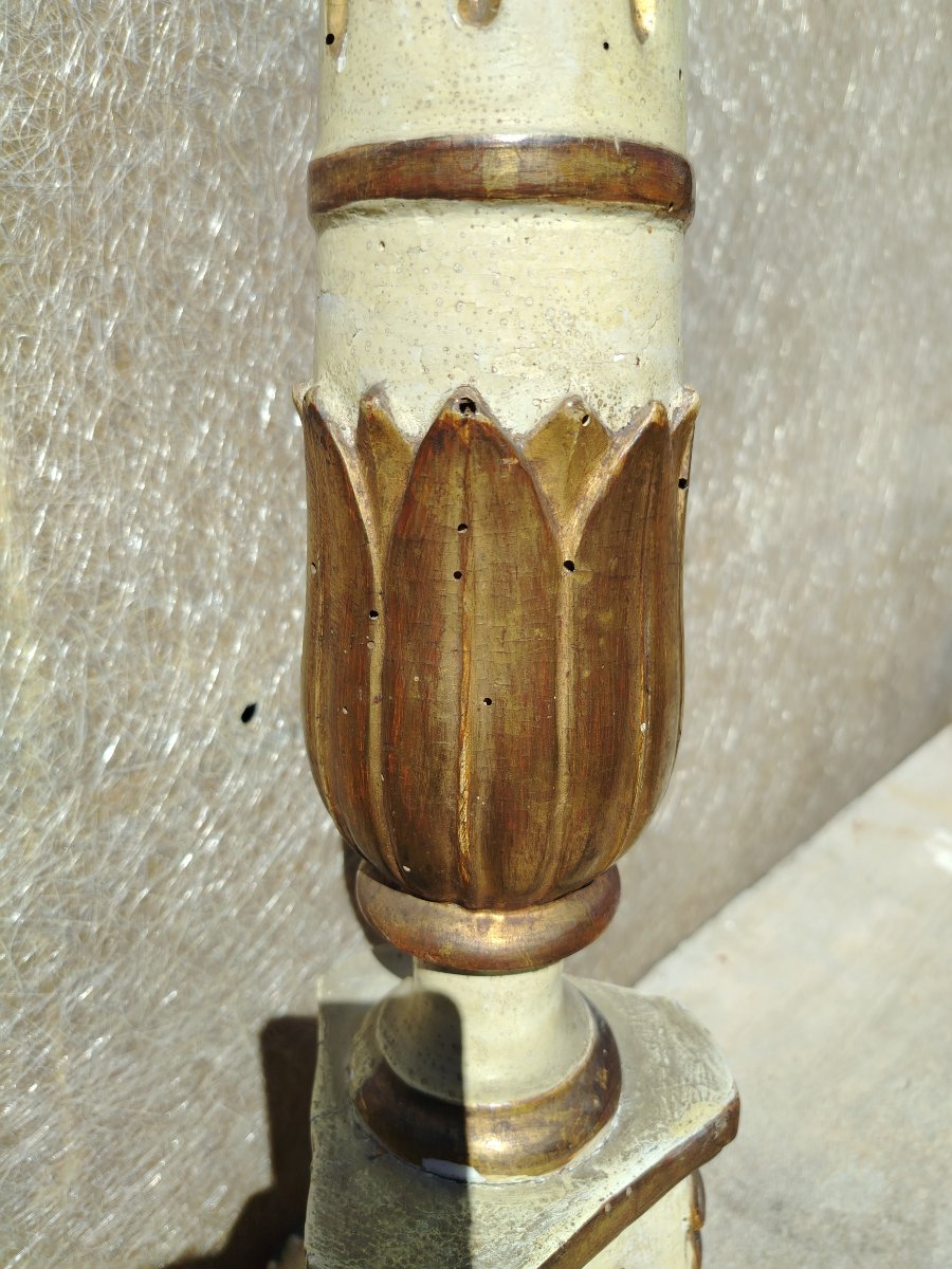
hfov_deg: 56.8
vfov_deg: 71.6
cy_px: 634
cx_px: 476
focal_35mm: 24
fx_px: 880
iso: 100
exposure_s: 1/1089
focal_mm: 5.25
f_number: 1.75
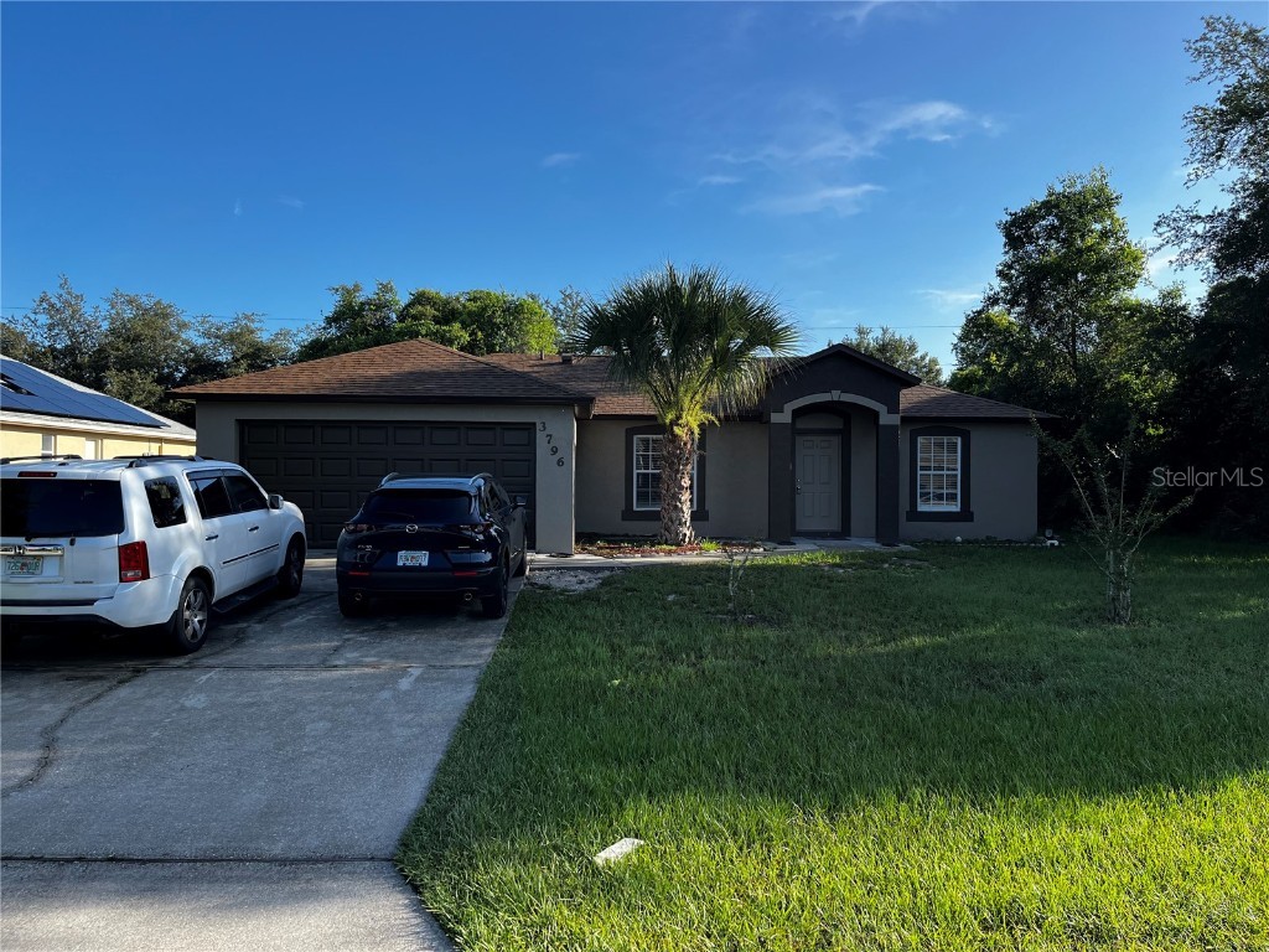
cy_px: 476
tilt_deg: +0.5
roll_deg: +0.5
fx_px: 953
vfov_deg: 53.1
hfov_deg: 67.3
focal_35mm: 26
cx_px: 634
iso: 50
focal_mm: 5.1
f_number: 1.6
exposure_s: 1/1497
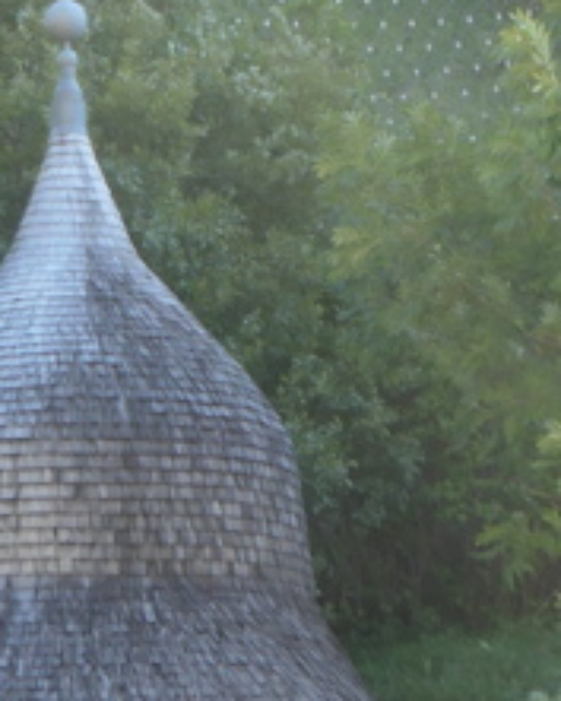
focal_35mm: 153
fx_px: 3173
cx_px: 97
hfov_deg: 10.1
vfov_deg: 12.4
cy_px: -70
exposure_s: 1/125
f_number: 3.7
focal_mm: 13.1
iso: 200
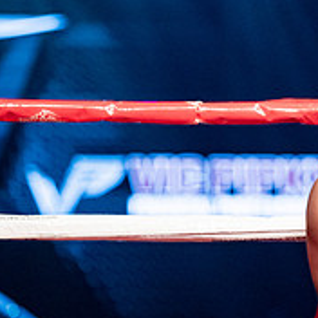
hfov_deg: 6.2
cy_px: 131
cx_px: 506
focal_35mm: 280
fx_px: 2910
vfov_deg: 6.3
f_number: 2.8
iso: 4000
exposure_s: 1/1000
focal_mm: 100
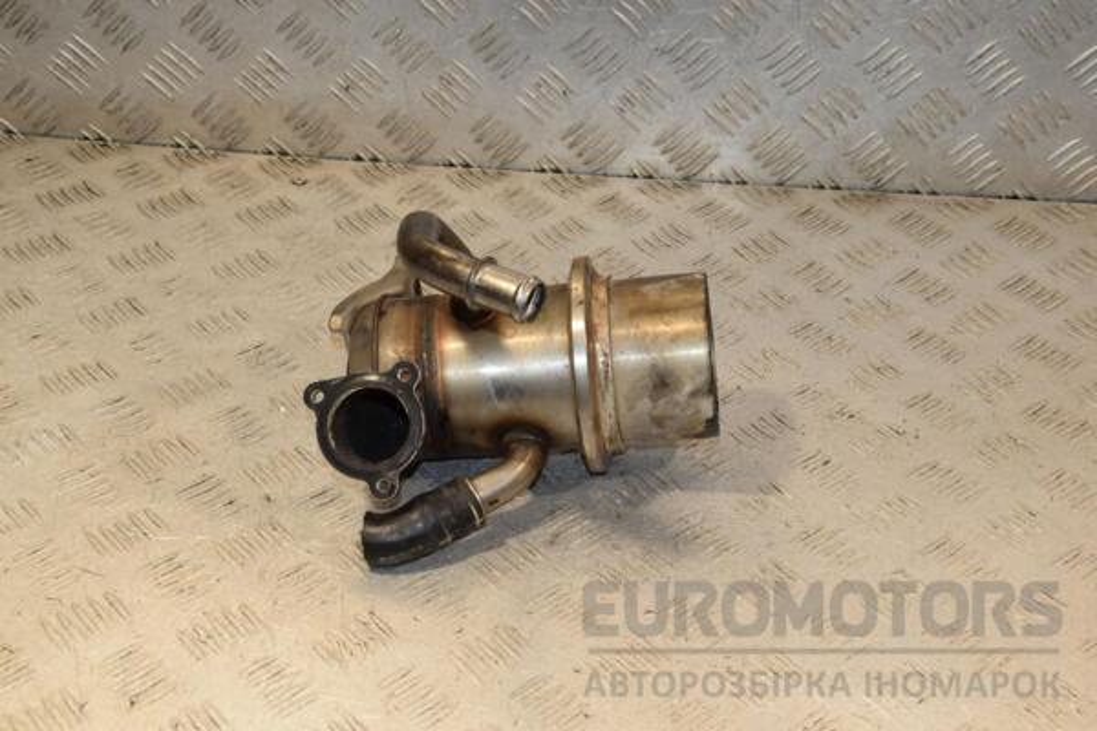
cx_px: 548
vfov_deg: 22.6
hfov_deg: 33.4
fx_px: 1828
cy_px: 366
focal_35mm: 60
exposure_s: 1/200
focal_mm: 40
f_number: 8
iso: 800
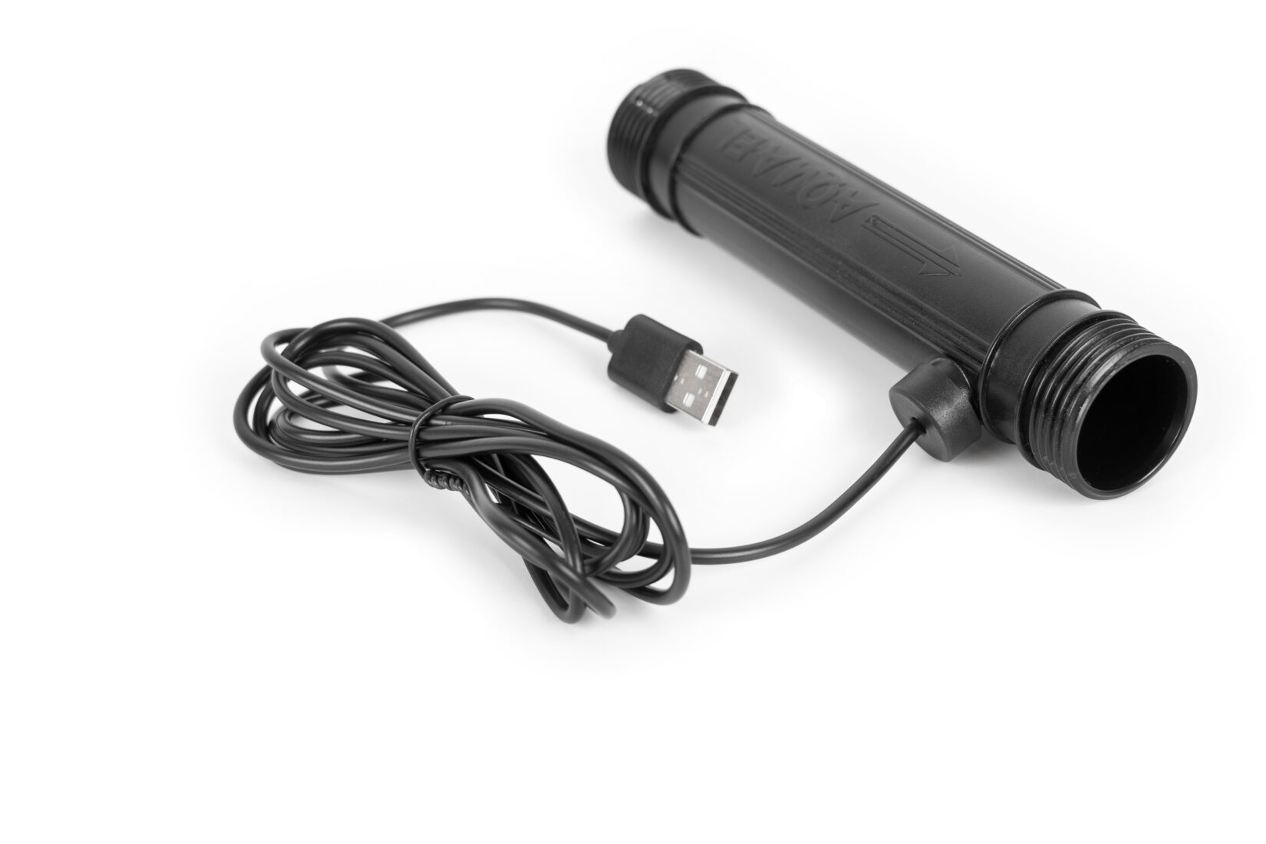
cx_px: 731
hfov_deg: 28.8
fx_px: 2461
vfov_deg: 19.4
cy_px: 373
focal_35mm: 70
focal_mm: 60
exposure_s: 1/10
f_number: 8
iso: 100
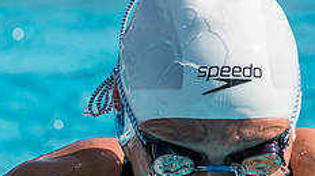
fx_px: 9296
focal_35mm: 1114
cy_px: 196
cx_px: 215
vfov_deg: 1.1
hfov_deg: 1.9
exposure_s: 1/1600
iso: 250
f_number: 5.6
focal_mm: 204
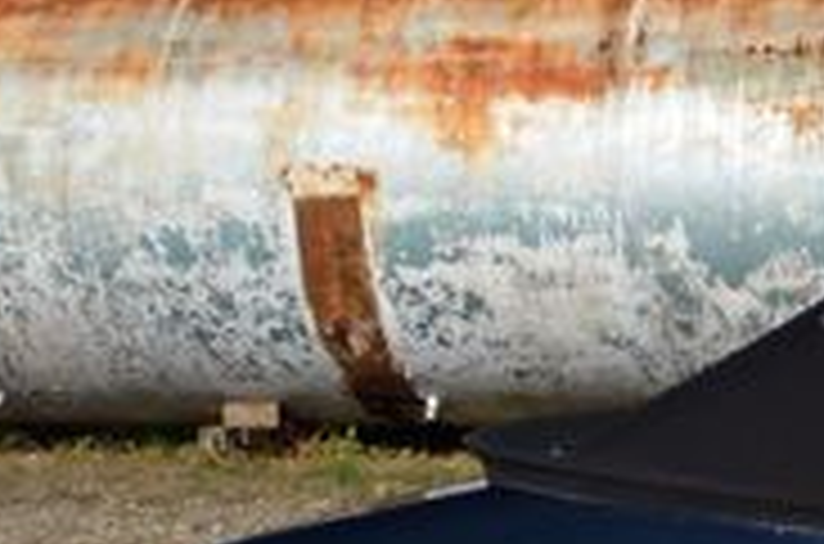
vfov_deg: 10.7
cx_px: 1369
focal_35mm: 126
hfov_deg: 14.7
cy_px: 553
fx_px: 2877
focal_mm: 24
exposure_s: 1/320
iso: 100
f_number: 9
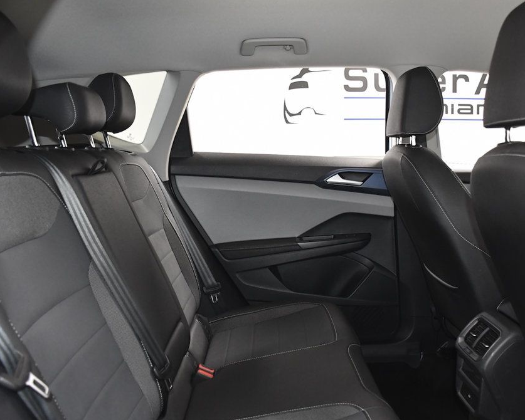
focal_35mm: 31
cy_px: 213
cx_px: 289
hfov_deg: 57.1
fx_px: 482
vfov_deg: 47.1
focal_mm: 18
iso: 2500
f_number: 4.5
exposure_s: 1/160
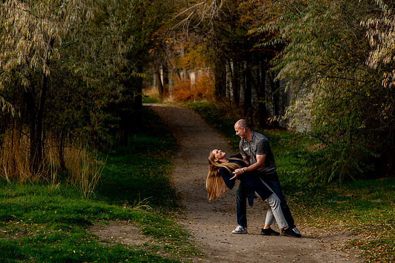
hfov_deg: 17.1
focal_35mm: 120
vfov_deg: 11.4
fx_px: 1314
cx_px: 198
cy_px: 133
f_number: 4.5
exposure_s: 1/400
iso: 400
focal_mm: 98
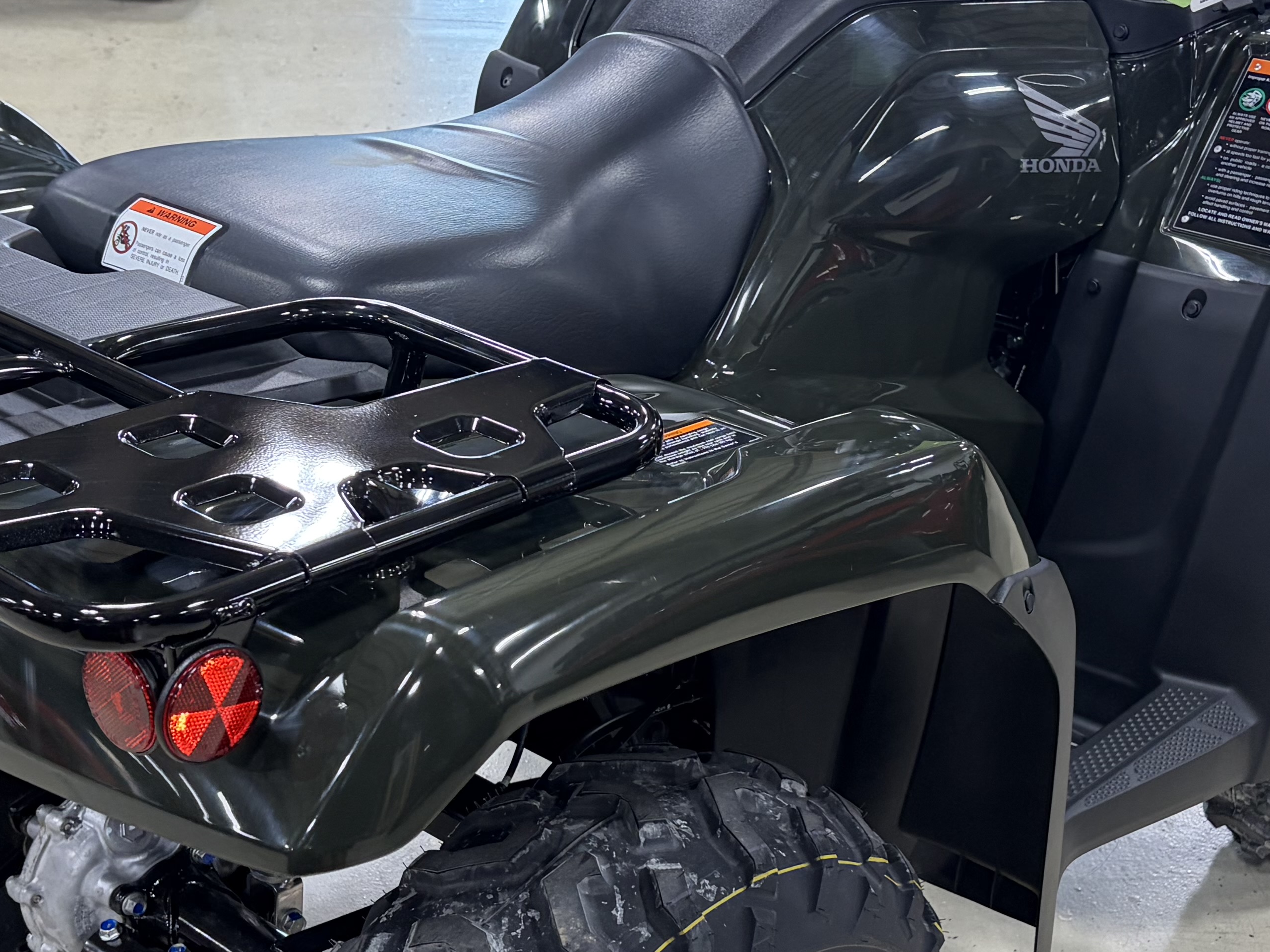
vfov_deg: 25.2
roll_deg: -2.6
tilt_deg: -27.2
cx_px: 667
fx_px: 2128
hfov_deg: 33.2
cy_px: 545
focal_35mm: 58
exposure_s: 1/60
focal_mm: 5.96
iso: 125
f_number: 1.6
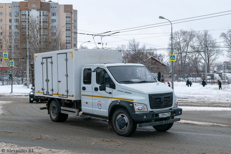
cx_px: 116
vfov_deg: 36.9
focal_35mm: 36
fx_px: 231
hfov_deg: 53.1
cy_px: 77
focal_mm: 24
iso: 400
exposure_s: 1/1600
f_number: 6.3
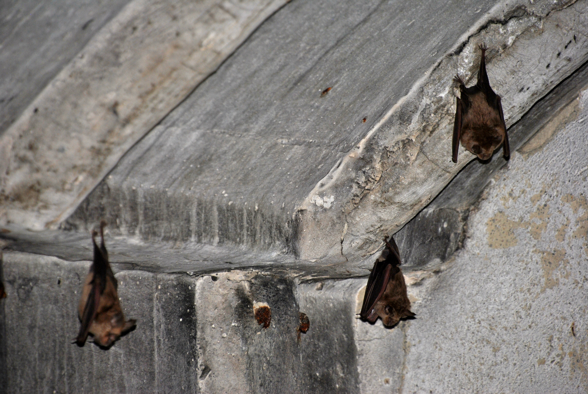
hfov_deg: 6.5
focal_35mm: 315
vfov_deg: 4.4
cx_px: 294
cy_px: 197
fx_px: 5151
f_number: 6.3
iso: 200
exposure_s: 1/60
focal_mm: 210
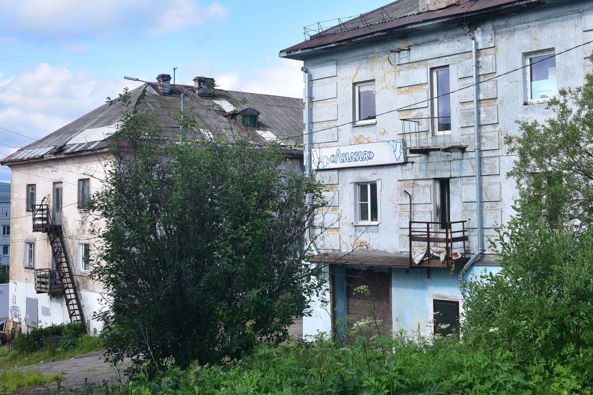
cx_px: 375
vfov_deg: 27.9
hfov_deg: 40.8
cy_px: 141
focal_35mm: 48
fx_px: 791
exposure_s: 1/125
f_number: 10
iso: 160
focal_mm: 32
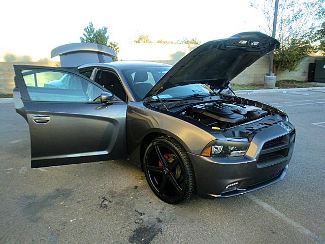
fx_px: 244
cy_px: 122
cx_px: 162
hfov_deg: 67.3
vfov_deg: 53.1
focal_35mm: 26
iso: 64
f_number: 2.6
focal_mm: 4.65
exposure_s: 1/100
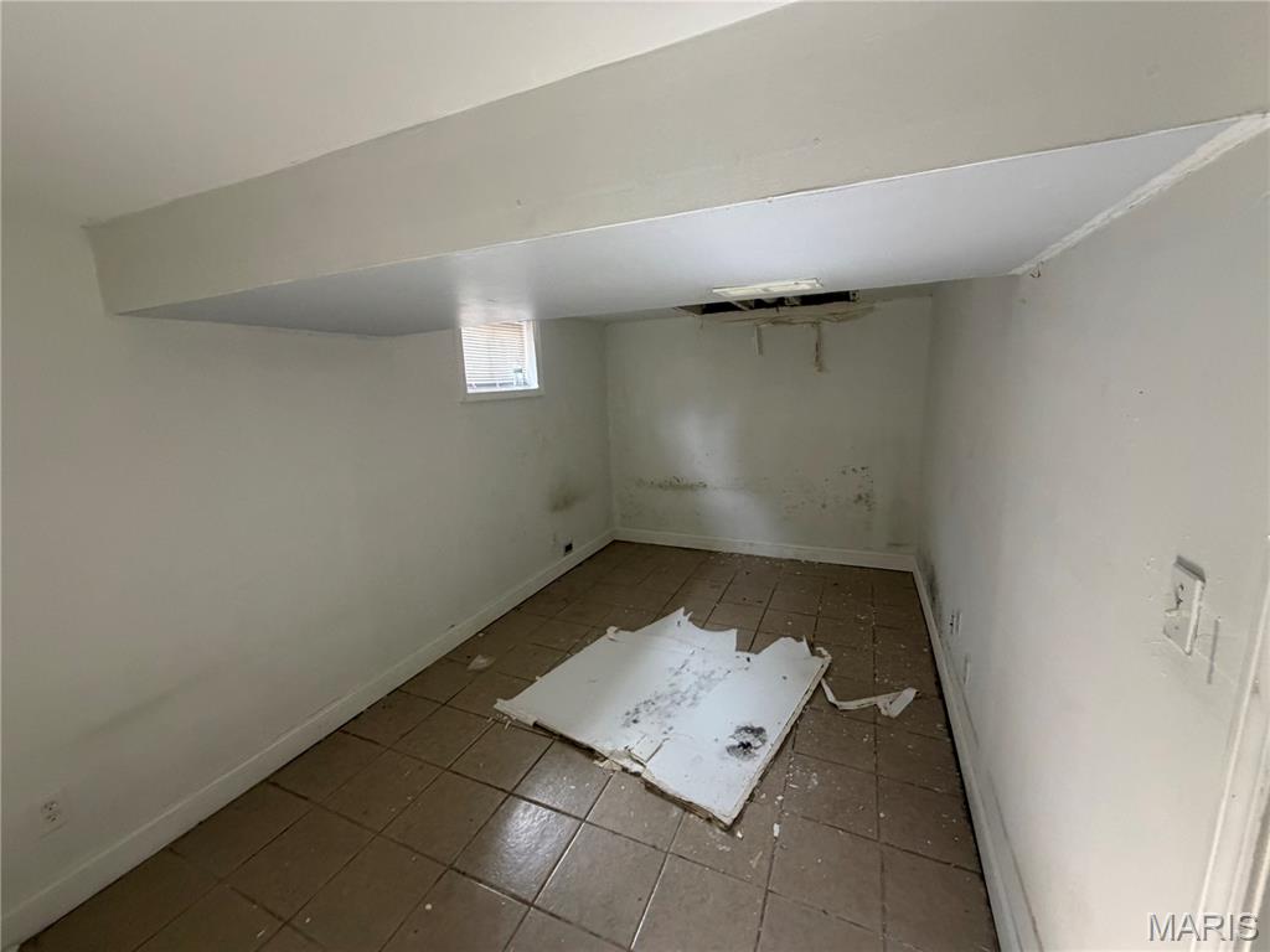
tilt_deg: -8.4
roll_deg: +1.1
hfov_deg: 102.1
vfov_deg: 85.7
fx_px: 514
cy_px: 476
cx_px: 635
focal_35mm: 14
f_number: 2.2
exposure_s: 1/60
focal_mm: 2.22
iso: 400
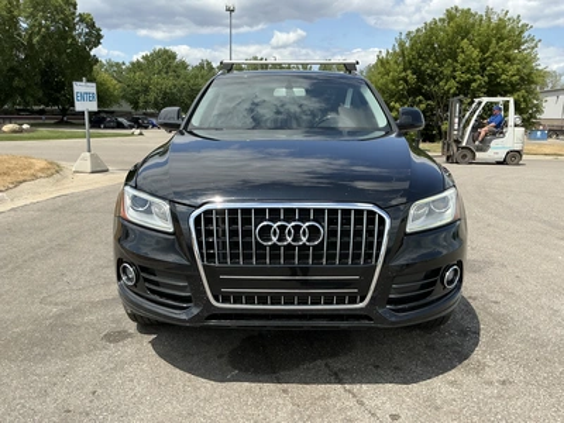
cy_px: 212
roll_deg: -2.1
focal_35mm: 28
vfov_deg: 49.7
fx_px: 456
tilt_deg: -8.5
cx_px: 282
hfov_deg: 63.4
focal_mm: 3
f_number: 1.8
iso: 25
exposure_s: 1/1451
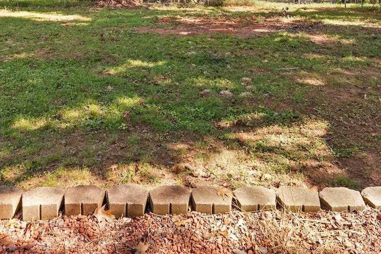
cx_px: 155
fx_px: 370
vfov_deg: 31.4
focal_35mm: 35
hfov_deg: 54.1
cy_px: -55
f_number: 5.6
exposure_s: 1/160
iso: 400
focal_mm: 14
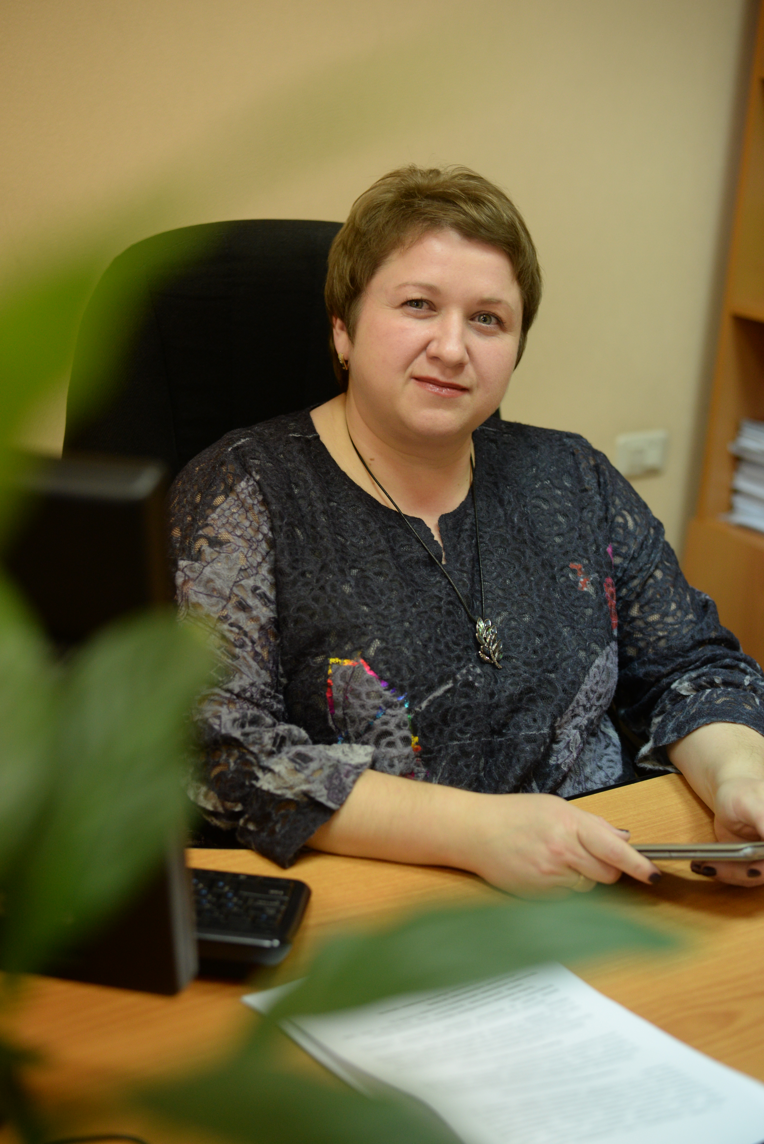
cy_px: 572
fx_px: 1590
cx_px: 382
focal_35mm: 50
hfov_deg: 27.0
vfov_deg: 39.6
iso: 1250
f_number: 2.8
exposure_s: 1/200
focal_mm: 50
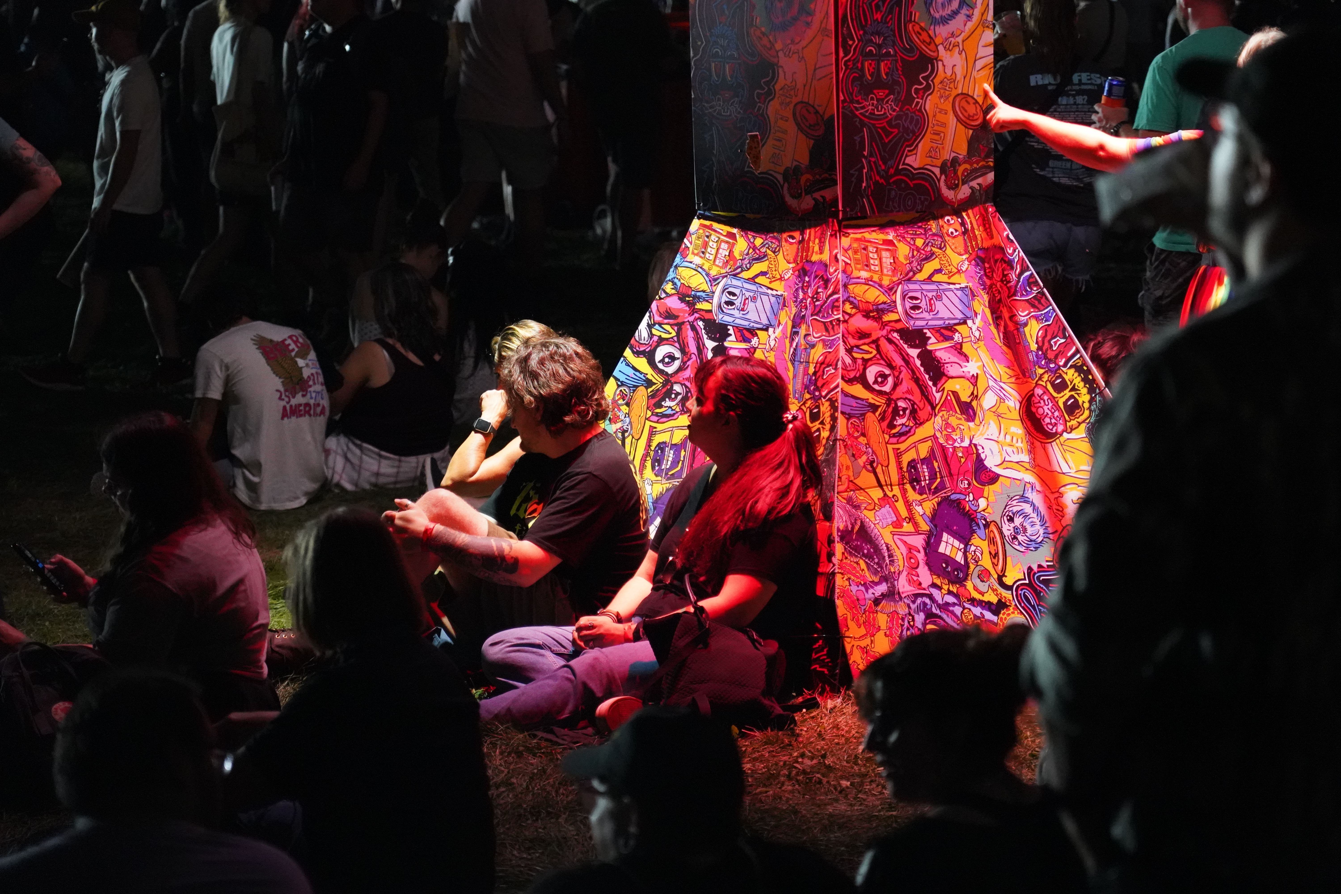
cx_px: 670
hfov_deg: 19.5
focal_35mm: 105
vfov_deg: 13.0
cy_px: 447
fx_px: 3911
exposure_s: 1/160
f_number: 4
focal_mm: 105
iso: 12800
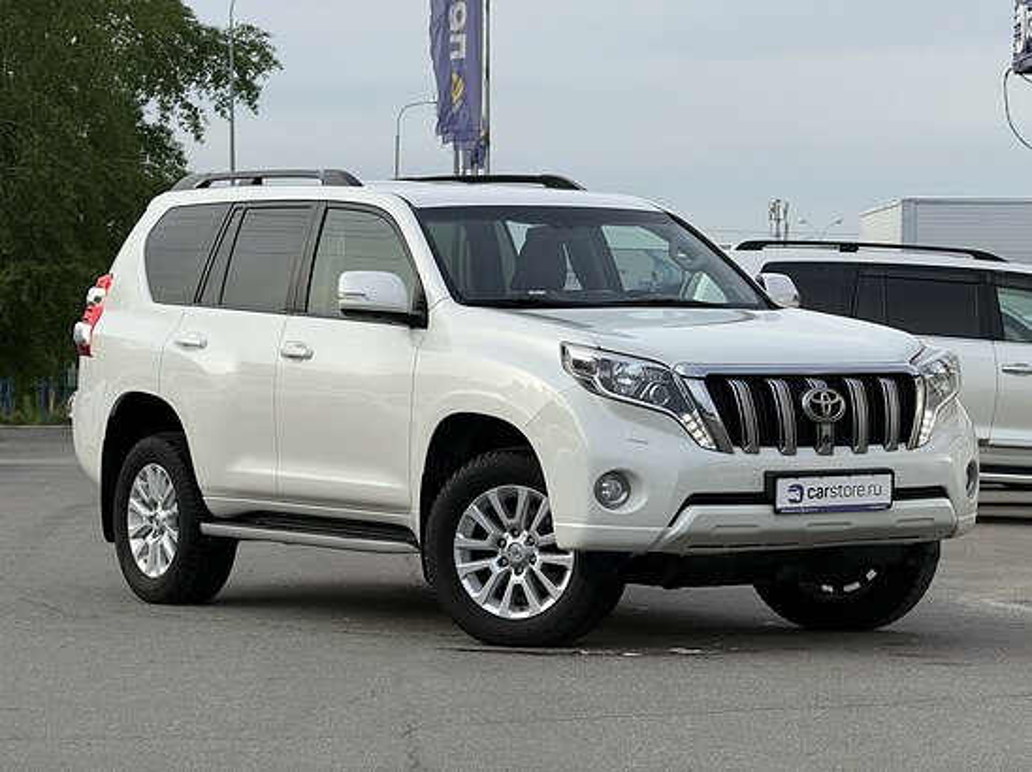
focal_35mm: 120
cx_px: 516
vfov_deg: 12.3
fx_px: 3574
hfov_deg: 16.4
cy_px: 386
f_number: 2.8
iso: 50
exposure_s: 1/546
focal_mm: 15.66
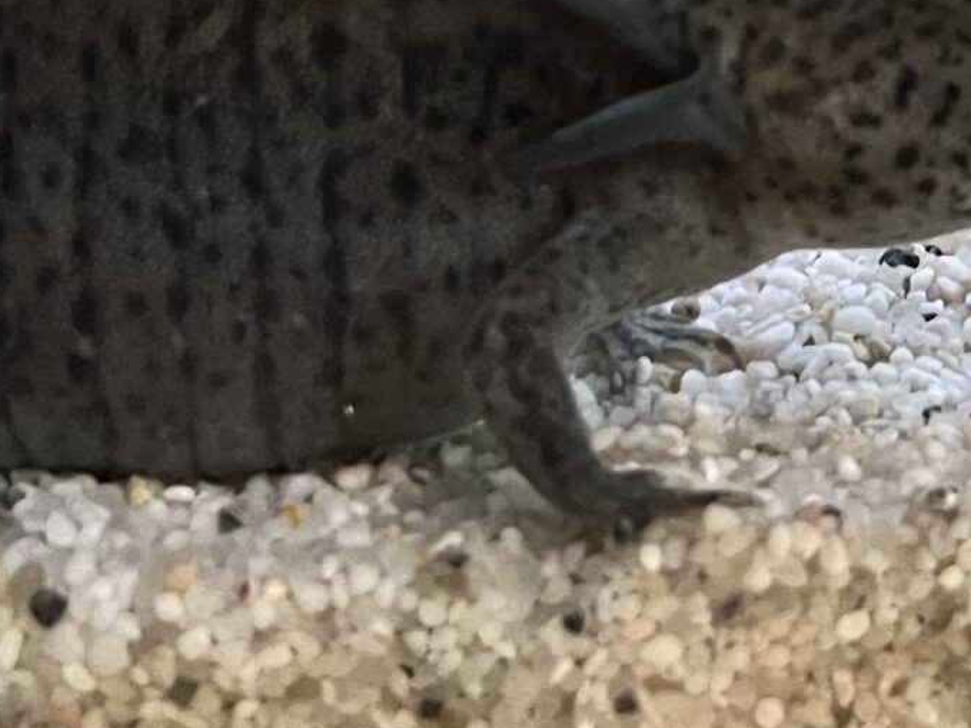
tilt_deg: -1.7
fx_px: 2748
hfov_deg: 19.2
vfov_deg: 14.6
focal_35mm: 98
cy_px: -170
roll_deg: -3.0
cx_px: 1067
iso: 500
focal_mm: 5.1
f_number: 1.6
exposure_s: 1/50
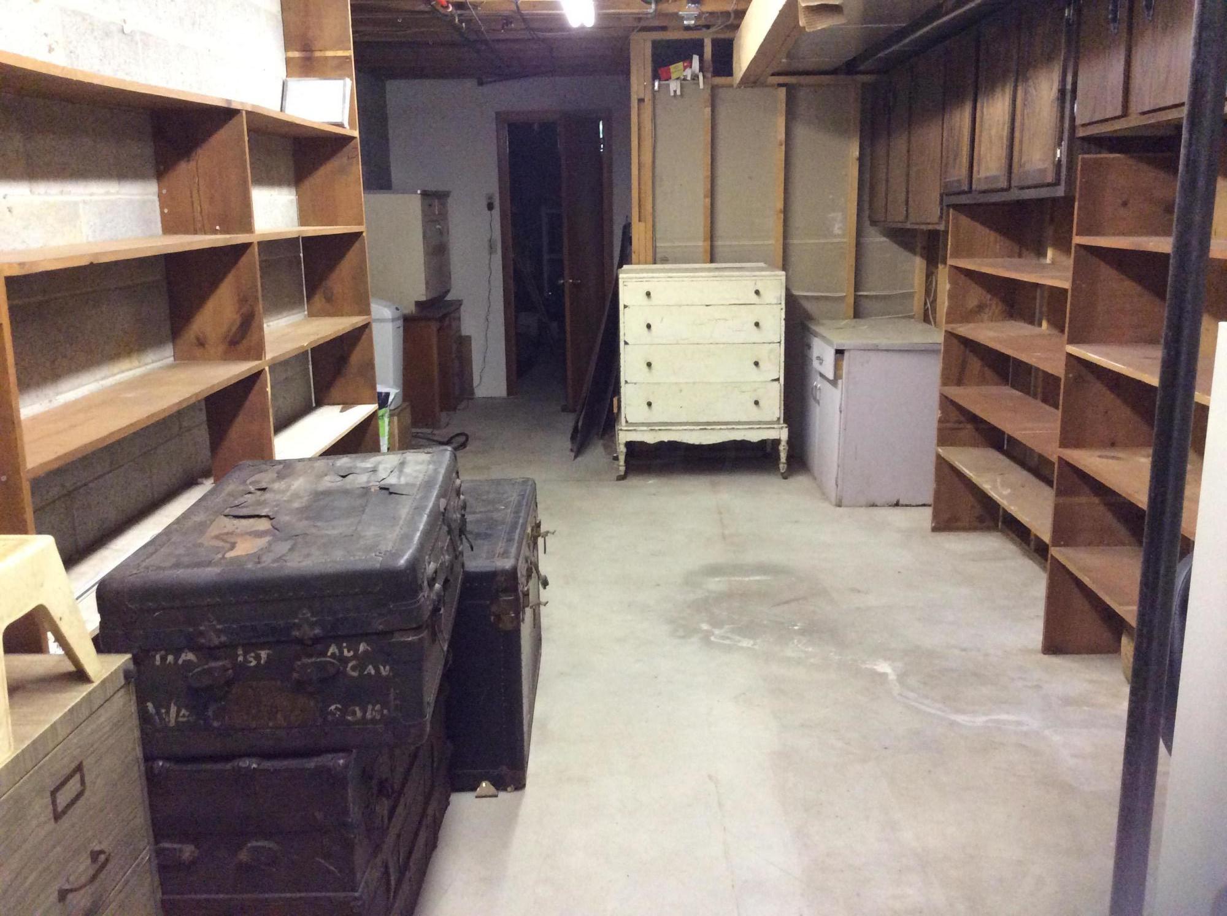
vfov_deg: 44.0
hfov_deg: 56.9
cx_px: 614
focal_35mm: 32
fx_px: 1132
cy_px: 458
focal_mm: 3.3
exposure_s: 1/20
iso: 250
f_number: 2.4
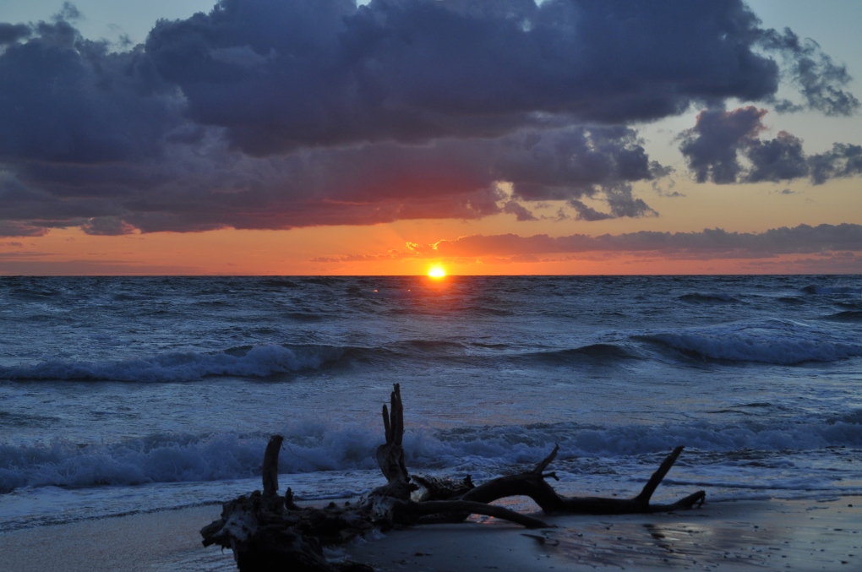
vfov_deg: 20.1
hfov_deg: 29.9
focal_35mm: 68
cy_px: 286
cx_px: 431
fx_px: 1614
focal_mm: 45
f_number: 7.1
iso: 250
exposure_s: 1/100
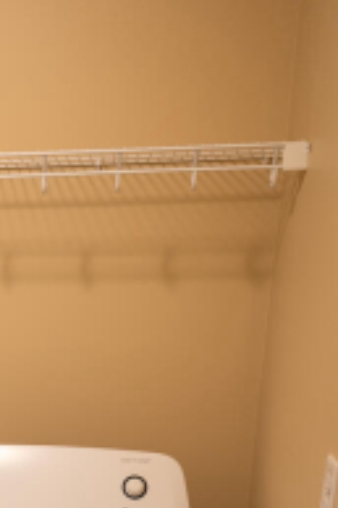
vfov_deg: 29.9
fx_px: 875
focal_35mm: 62
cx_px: -115
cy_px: 524
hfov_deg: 19.9
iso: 100
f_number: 1.8
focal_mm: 16
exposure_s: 1/20
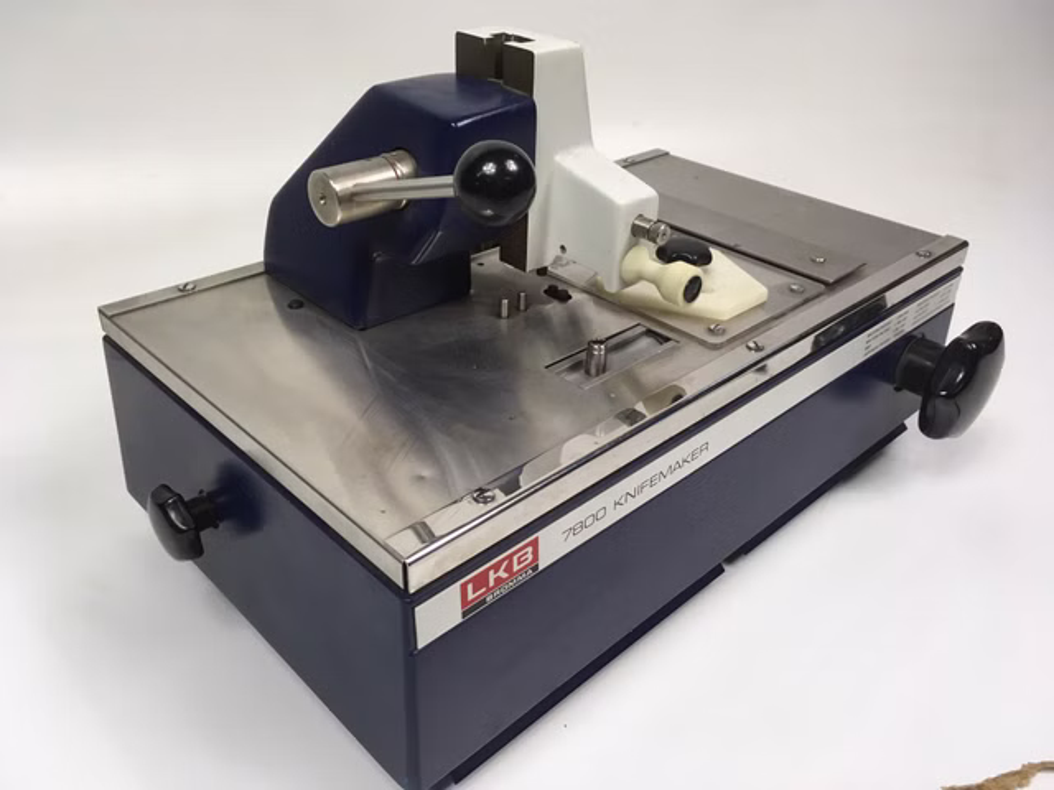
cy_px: 395
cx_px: 527
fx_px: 883
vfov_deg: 48.2
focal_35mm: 29
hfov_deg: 61.7
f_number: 2.2
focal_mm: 4.15
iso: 25
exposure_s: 1/33
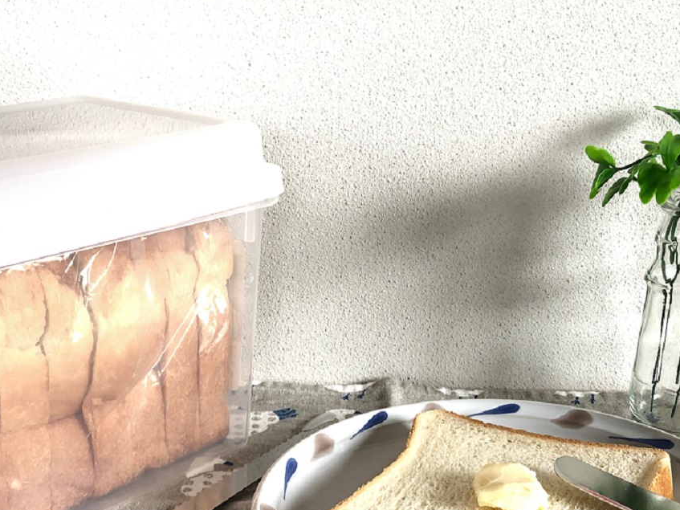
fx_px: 1002
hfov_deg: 37.5
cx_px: 324
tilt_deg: -18.7
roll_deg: -1.2
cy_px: 337
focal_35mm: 51
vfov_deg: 28.4
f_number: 1.8
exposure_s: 1/33
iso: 32
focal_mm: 3.99
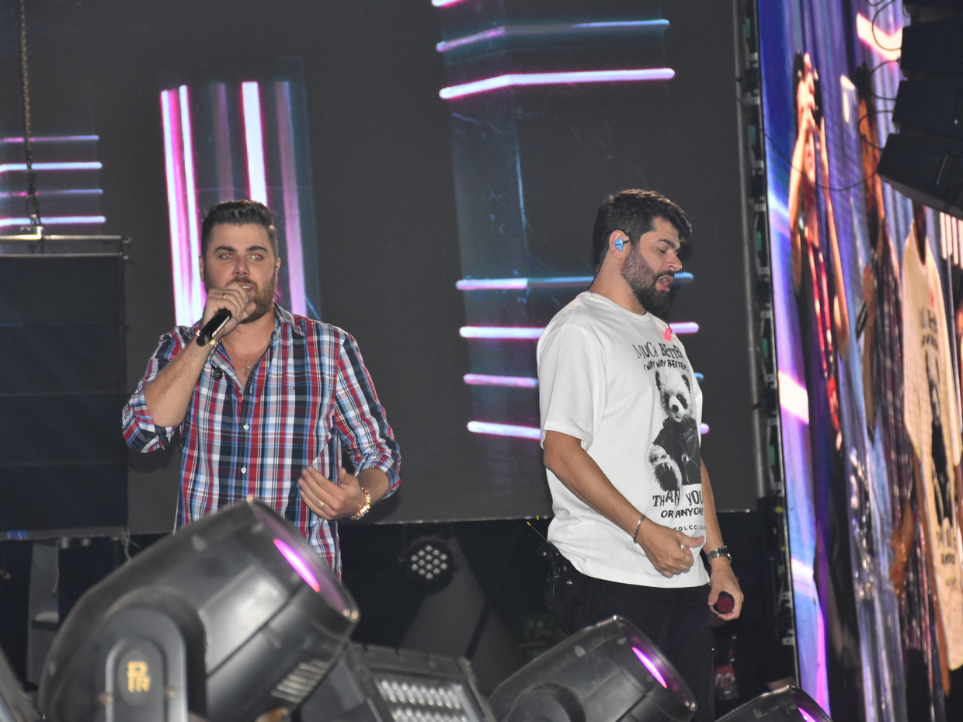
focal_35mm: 139
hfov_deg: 14.2
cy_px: 359
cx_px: 488
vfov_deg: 10.7
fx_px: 3854
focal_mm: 85
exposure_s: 1/125
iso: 1600
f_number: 5.6
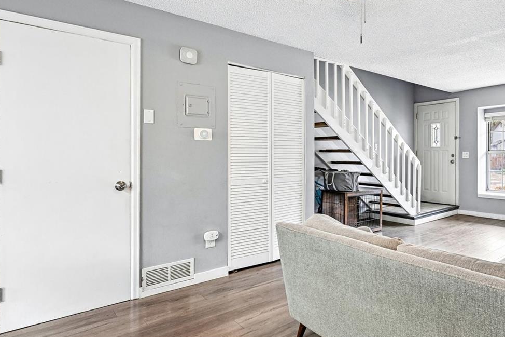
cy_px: 148
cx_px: 366
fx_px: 323
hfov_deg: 72.0
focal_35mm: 23
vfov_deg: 54.9
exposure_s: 1/15
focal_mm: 14
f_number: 9
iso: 400
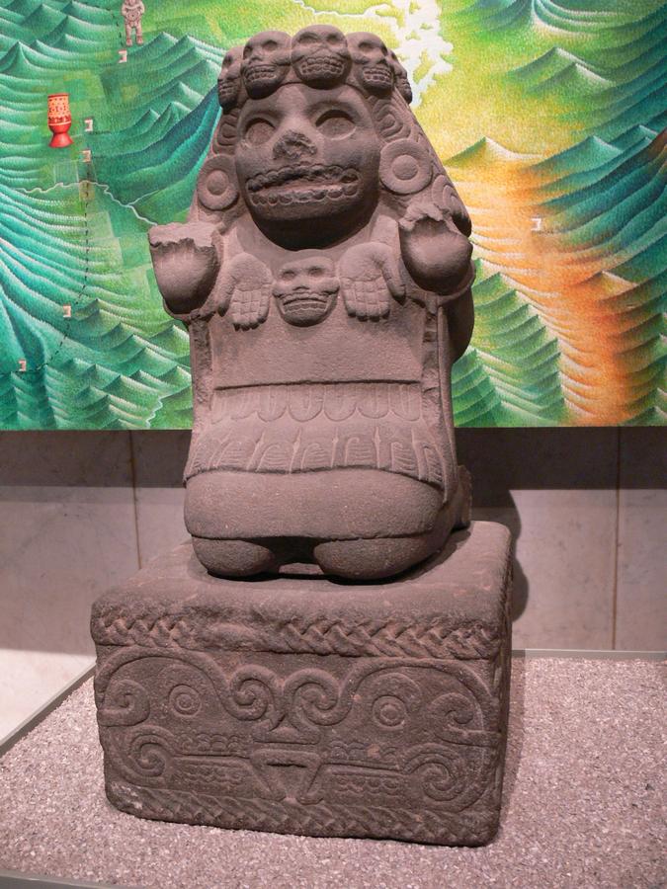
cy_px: 444
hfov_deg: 40.7
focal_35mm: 35
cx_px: 334
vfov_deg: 52.6
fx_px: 899
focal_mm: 7.4
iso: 200
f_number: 2.8
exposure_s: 1/6
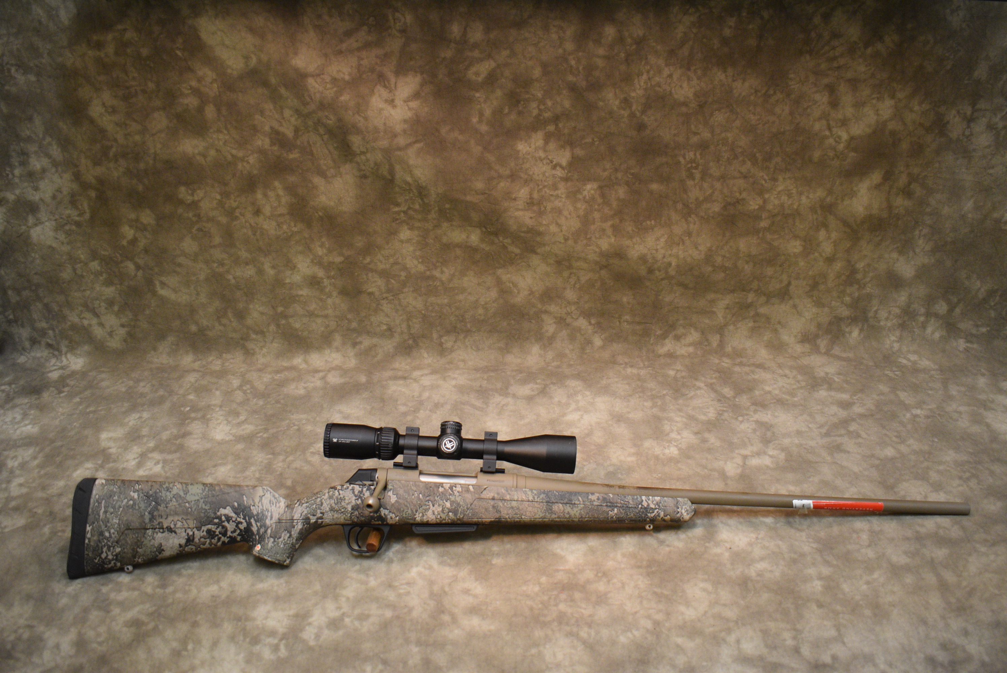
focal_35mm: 33
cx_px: 504
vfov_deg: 40.0
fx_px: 924
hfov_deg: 57.2
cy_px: 336
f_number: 3.8
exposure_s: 1/125
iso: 1400
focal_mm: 22
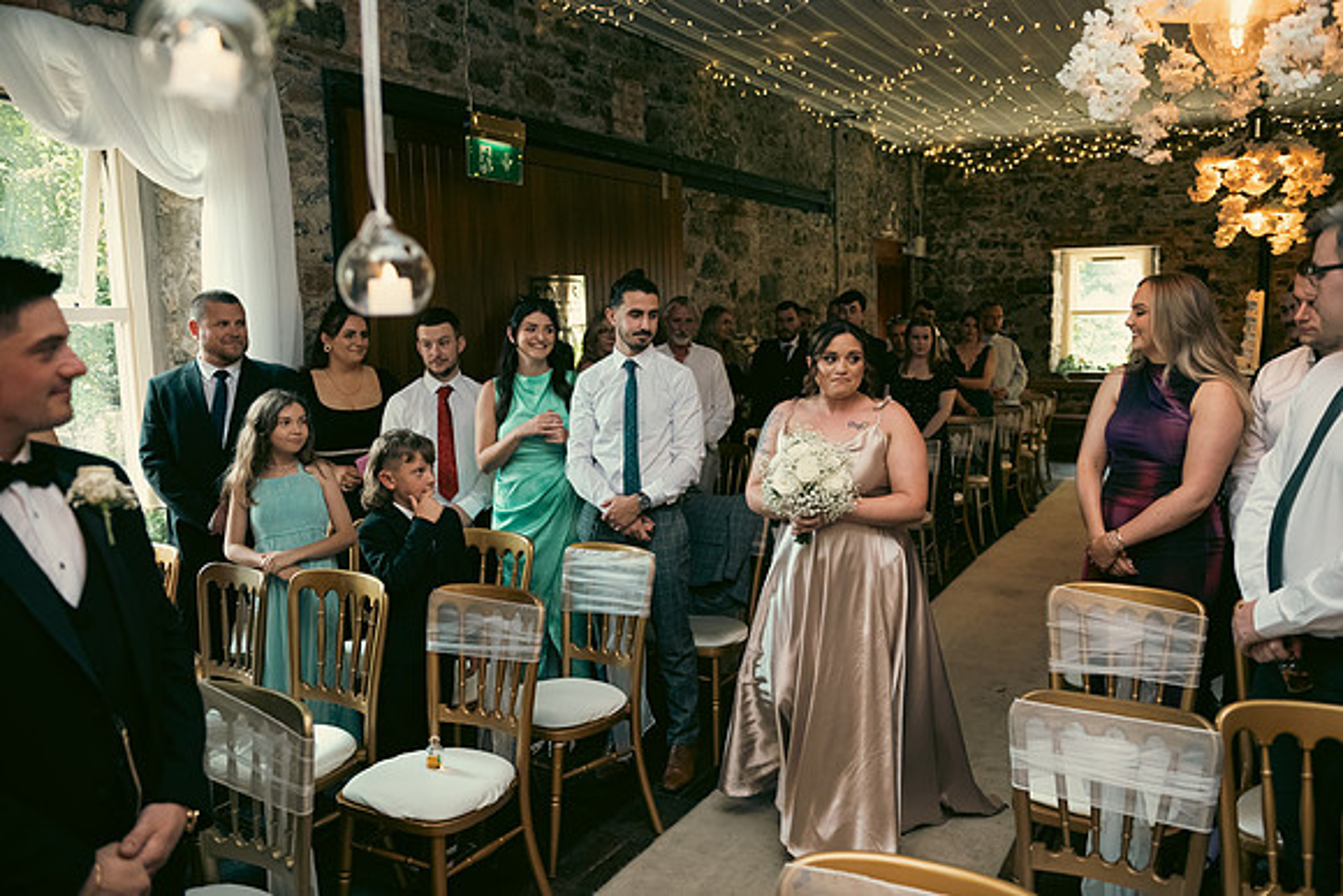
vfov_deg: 46.4
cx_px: 672
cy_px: 448
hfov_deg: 65.5
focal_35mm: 28
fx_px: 1045
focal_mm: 28
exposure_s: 1/160
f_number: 3.5
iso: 1250
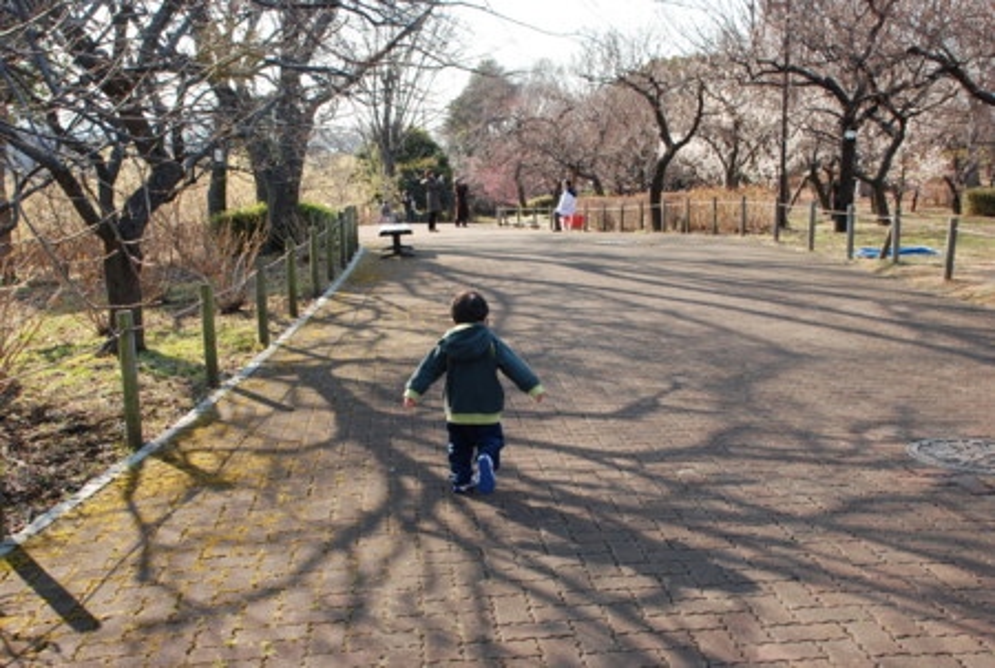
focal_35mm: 42
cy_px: 334
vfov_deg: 32.0
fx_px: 1163
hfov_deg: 46.3
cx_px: 498
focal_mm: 28
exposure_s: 1/250
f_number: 8
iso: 400
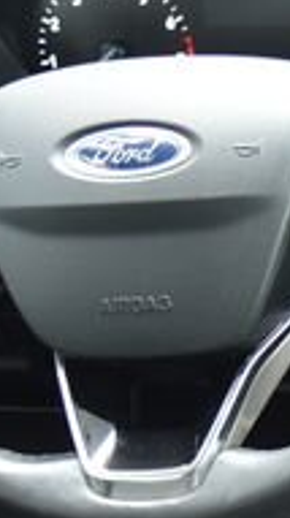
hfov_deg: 8.0
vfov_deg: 15.6
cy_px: 523
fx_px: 1851
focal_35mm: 135
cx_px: 802
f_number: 4
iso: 500
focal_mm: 24
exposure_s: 1/13
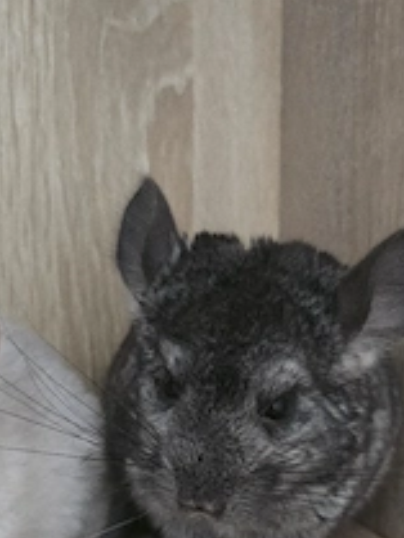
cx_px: 208
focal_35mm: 44
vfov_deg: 42.0
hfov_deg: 32.9
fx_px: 684
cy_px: 386
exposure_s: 1/50.3
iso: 1600
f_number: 1.7
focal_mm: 6.3
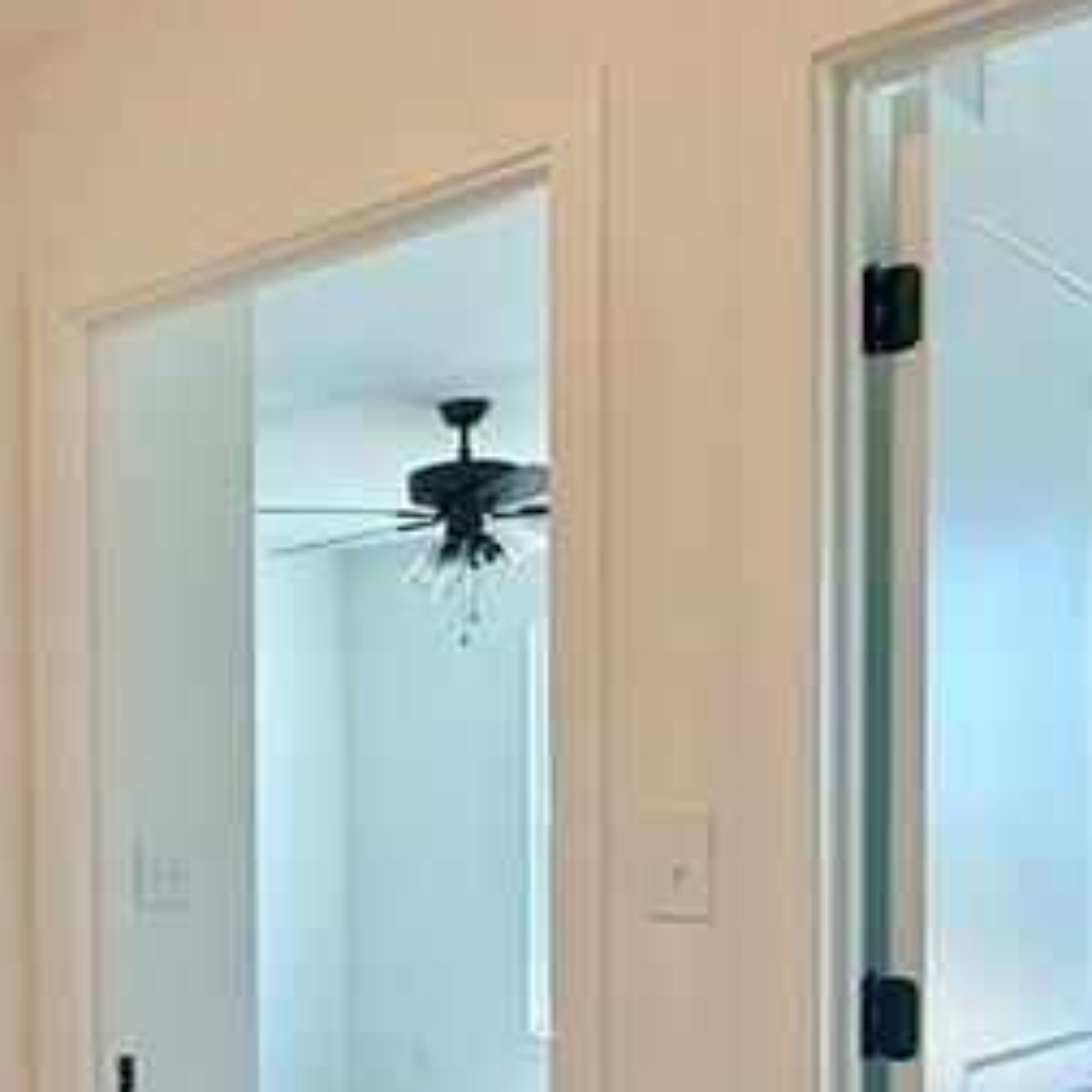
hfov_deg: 30.3
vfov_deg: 32.7
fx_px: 1785
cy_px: 928
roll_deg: +0.7
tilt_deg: -2.2
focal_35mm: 50
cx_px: -121
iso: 80
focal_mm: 2.22
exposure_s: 1/120
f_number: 2.2
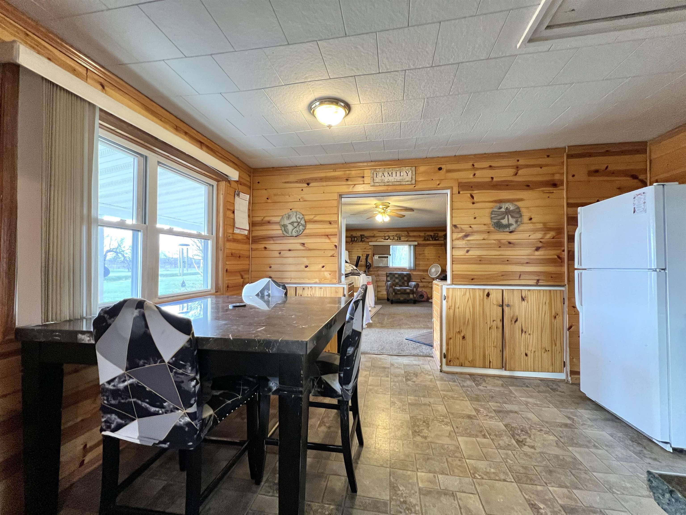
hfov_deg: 106.2
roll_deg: -0.3
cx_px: 343
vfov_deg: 89.9
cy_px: 258
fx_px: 258
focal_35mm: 13
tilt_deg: +0.7
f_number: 1.8
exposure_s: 1/60
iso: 320
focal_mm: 1.57
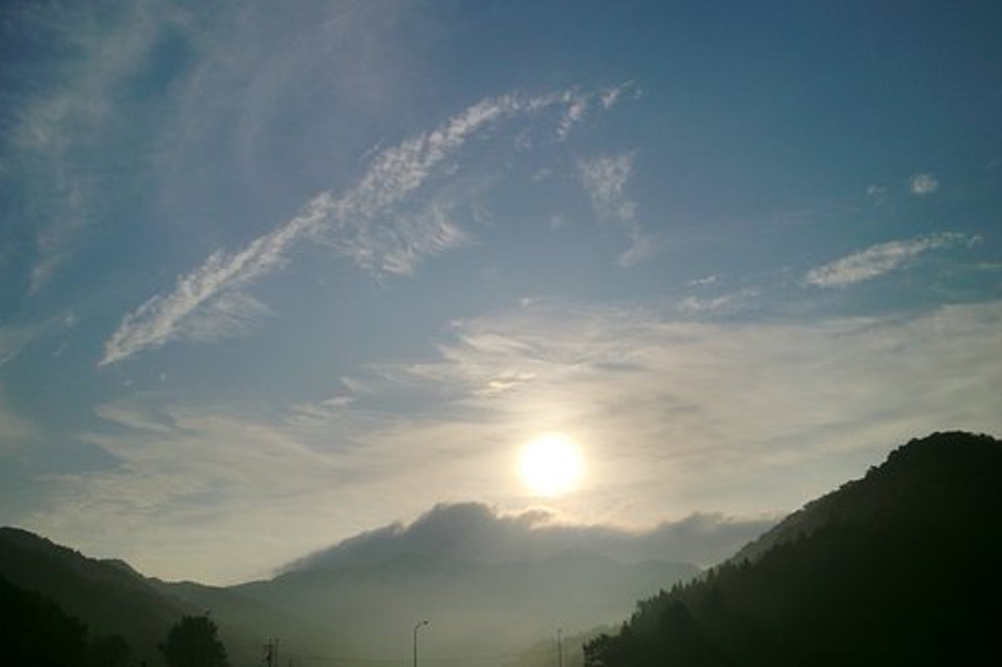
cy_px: 348
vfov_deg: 36.8
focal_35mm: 36
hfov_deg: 53.1
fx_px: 1002
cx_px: 496
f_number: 8.4
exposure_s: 1/1250
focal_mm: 5.58
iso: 64
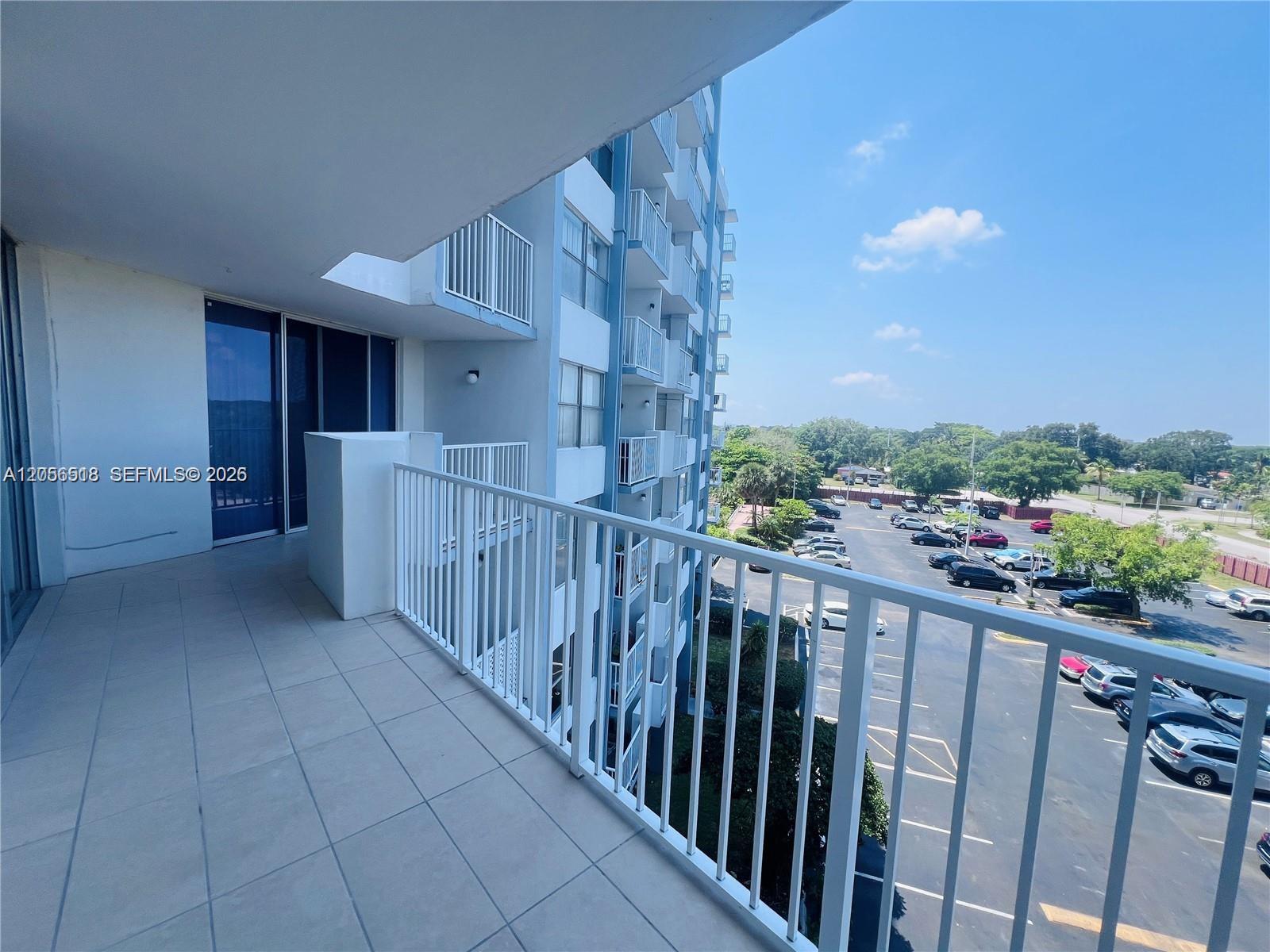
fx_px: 477
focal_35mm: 13
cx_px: 635
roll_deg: -2.7
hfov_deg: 106.2
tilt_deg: -6.6
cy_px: 476
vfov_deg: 89.9
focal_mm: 1.57
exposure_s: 1/1004
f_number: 1.8
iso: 32
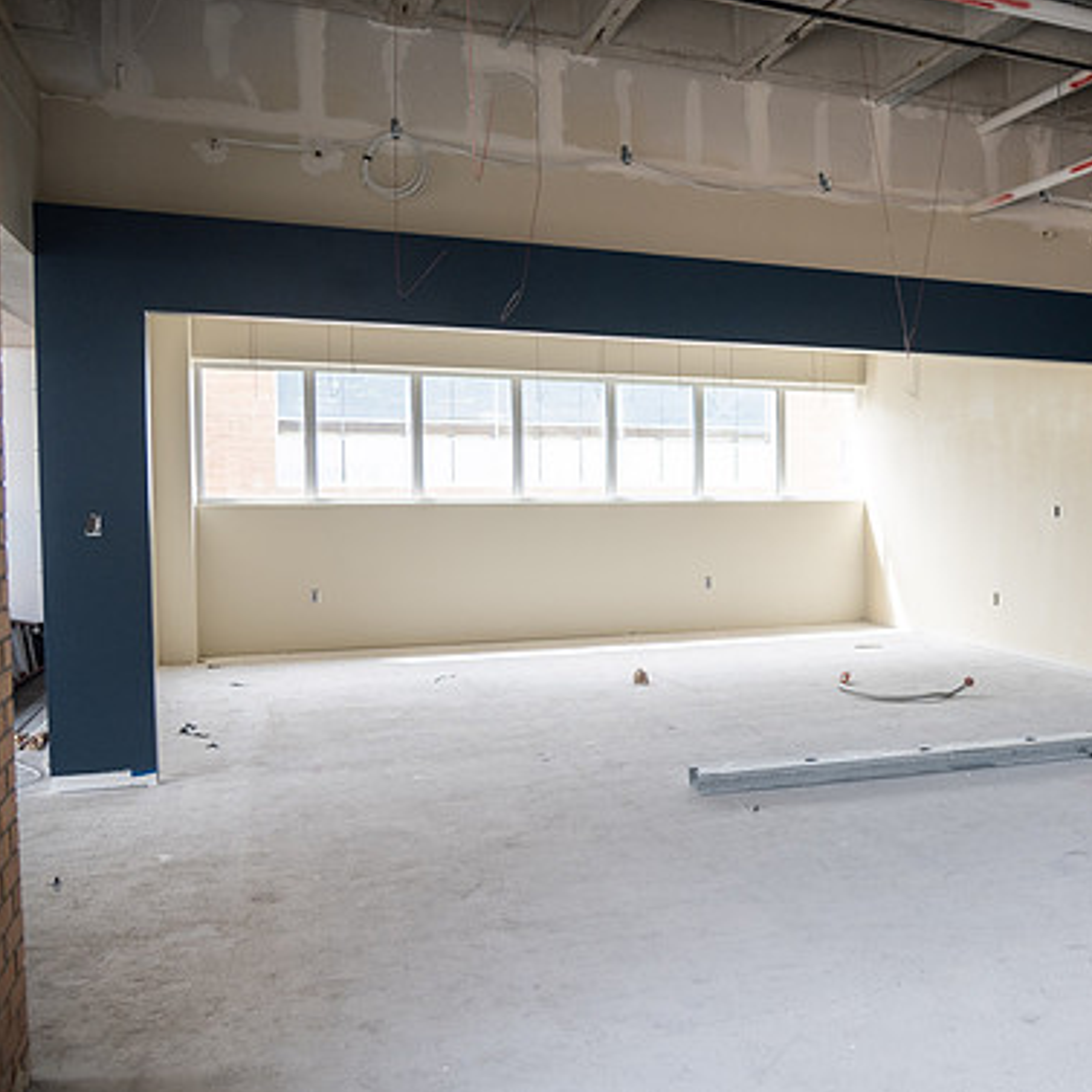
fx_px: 1142
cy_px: 537
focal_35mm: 32
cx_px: 822
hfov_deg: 49.0
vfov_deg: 51.1
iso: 500
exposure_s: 1/250
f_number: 4
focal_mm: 24
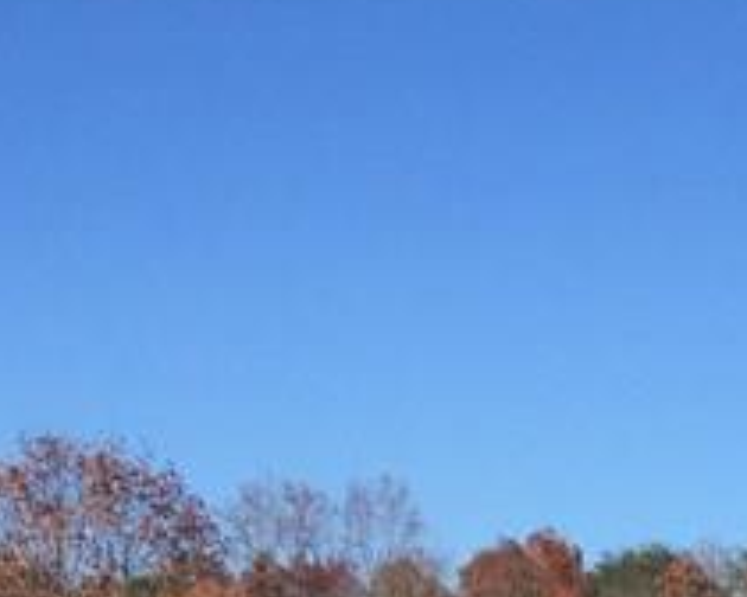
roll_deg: -1.3
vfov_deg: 10.1
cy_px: 1311
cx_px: 1562
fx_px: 3051
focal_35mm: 138
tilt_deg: -6.5
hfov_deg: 12.2
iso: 32
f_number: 2.2
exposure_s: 1/1582
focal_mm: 4.15
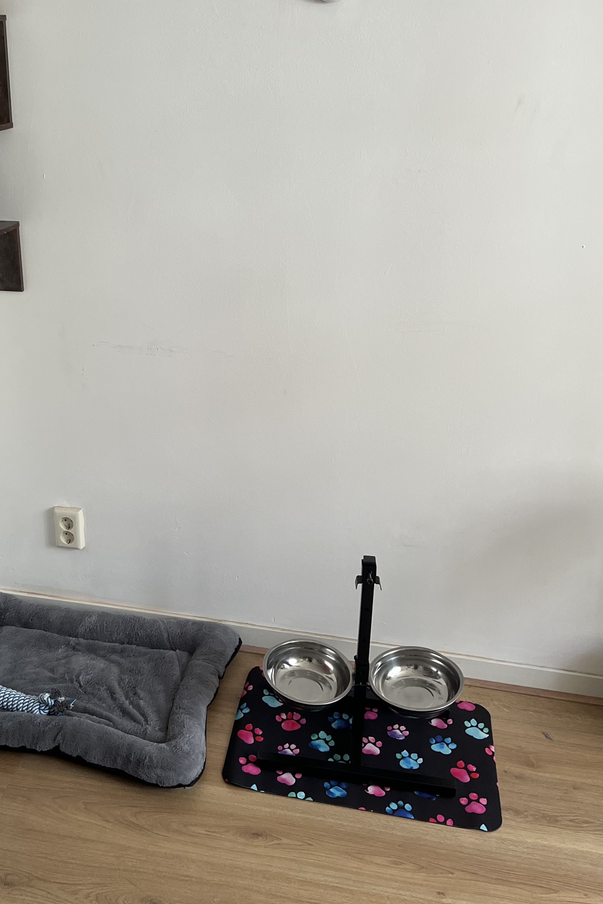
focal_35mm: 38
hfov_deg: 34.6
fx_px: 955
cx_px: 186
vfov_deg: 50.3
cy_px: 350
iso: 125
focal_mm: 5.1
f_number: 1.6
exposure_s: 1/110
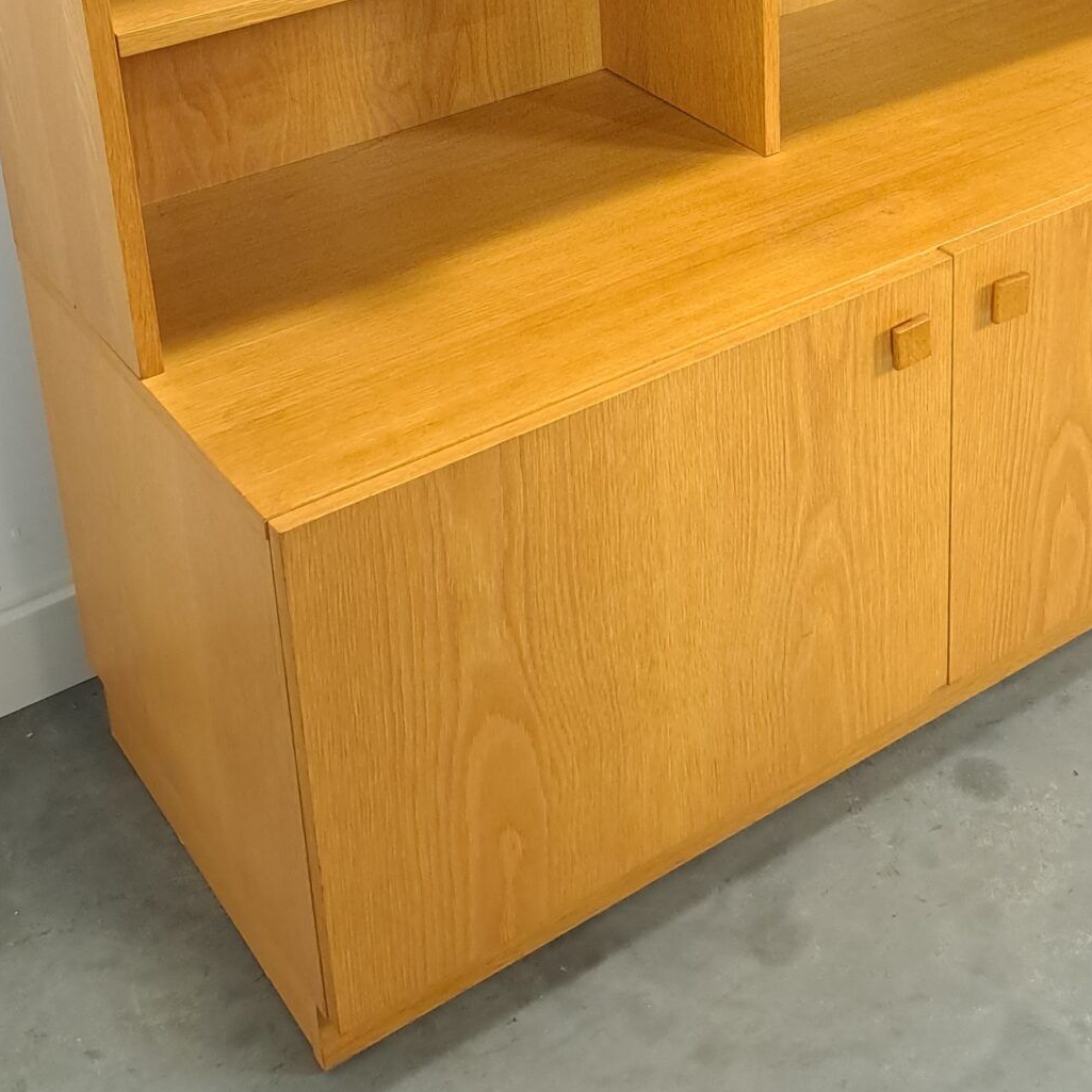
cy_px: 11
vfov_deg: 30.1
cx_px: 704
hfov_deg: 32.0
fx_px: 1892
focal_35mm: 53
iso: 400
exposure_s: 1/33
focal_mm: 5.23
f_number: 1.8
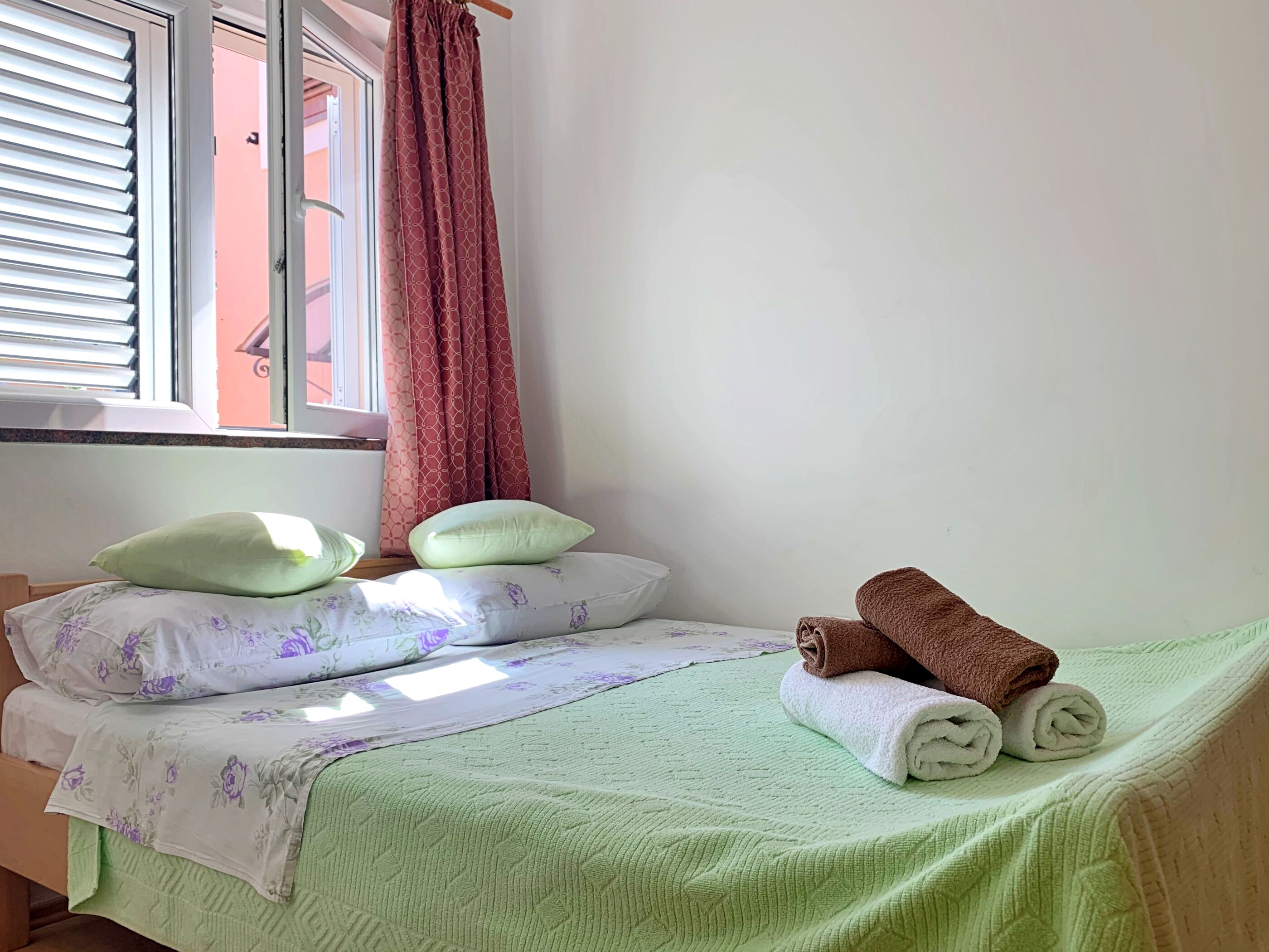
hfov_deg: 67.3
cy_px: 476
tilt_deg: +0.5
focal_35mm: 26
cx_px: 634
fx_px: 953
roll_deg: -3.0
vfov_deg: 53.1
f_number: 1.8
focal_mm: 4.25
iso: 25
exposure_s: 1/122
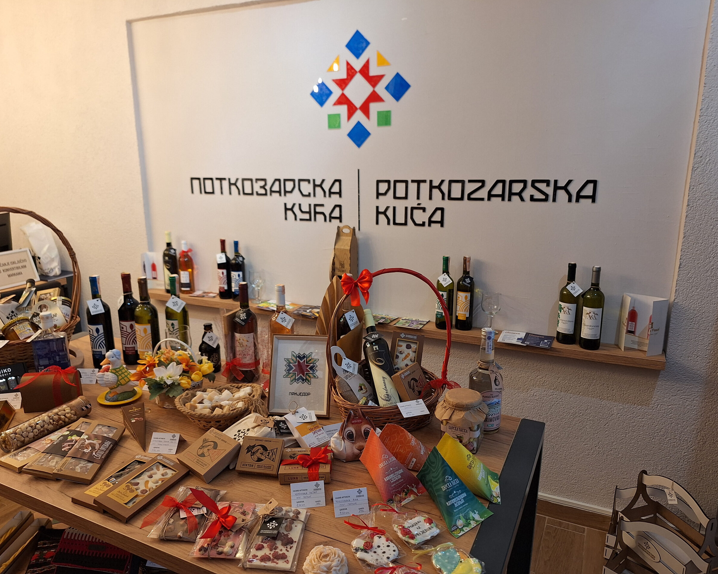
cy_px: 287
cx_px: 344
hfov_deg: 70.3
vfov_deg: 58.8
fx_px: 510
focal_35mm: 24
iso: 64
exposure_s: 1/50
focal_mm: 5.54
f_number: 1.8
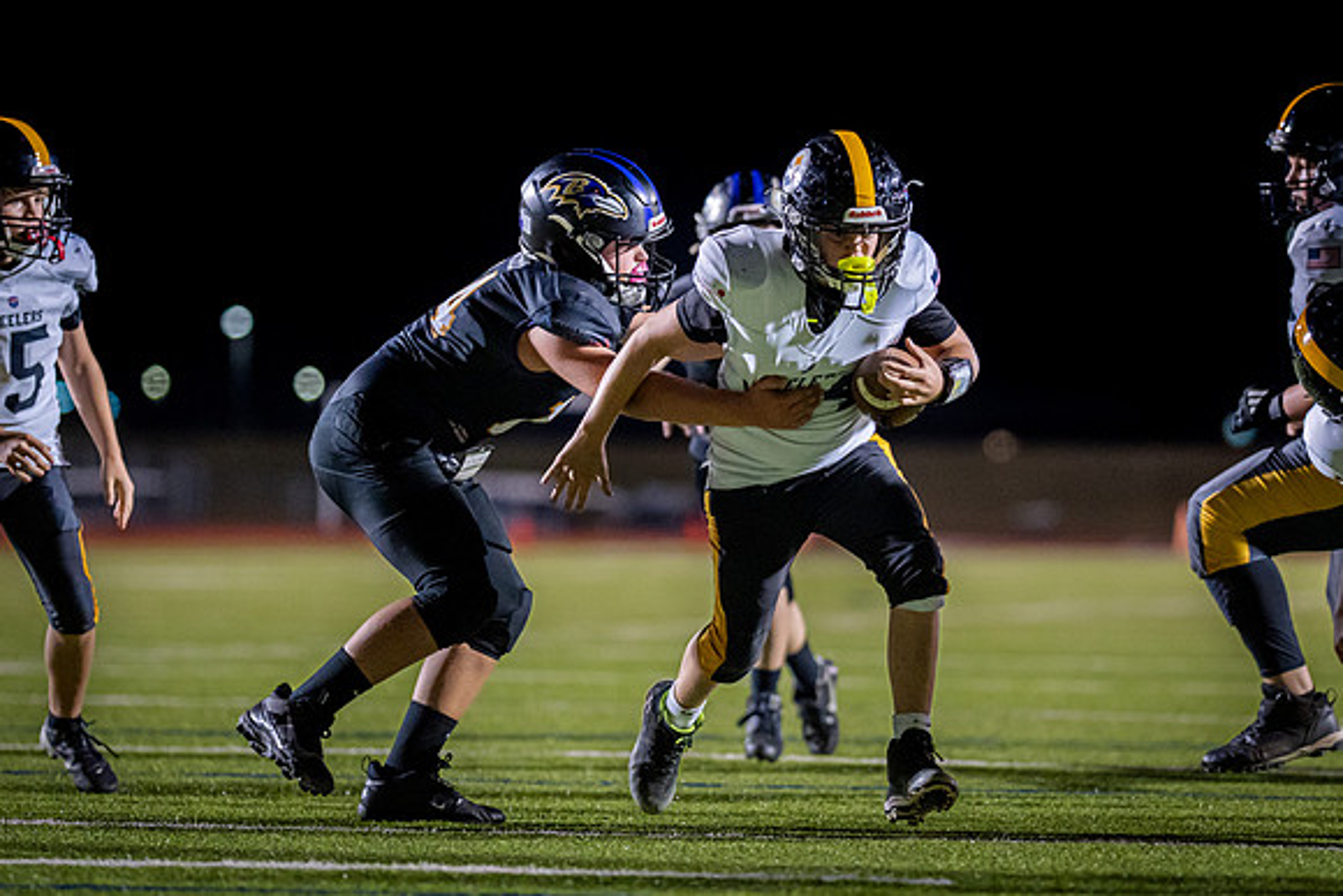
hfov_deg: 9.1
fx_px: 8449
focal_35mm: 226
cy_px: 411
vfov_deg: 6.1
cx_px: 826
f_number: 1.8
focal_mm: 135
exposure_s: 1/1000
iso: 1600
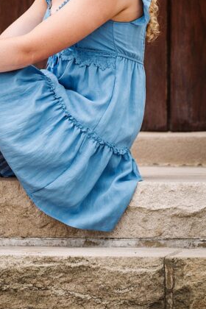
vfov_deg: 5.0
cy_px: -65
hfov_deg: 3.3
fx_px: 3553
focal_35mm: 414
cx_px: 39
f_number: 4
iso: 500
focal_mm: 170
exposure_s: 1/160
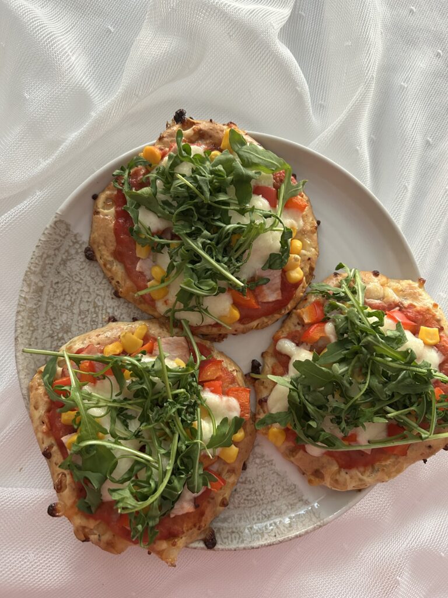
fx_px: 449
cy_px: 299
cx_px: 224
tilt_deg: -81.2
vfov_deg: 67.3
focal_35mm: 26
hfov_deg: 53.1
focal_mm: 5.7
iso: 500
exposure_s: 1/60
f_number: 1.5
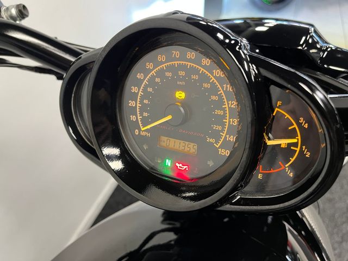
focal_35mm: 26
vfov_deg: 53.1
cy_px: 130
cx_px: 174
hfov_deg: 67.3
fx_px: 261
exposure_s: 1/50
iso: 250
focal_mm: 5.1
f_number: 1.6
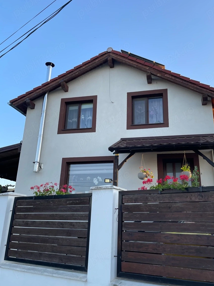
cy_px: 136
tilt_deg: +18.8
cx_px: 120
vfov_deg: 61.6
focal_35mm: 29
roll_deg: -2.1
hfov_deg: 48.1
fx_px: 239
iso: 32
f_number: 1.6
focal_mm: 5.1
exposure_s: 1/438
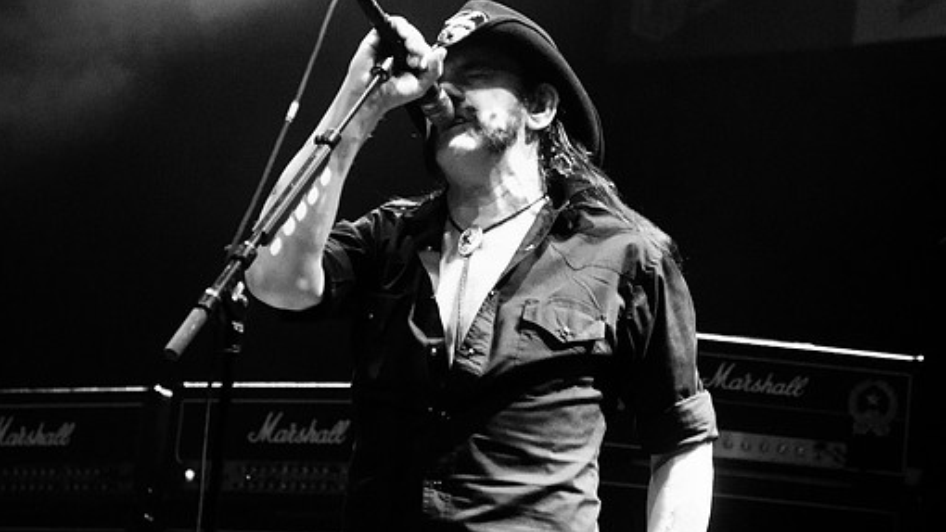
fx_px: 3136
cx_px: 440
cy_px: 277
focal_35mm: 125
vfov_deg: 9.7
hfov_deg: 17.2
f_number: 2.8
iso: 1000
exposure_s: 1/125
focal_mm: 70
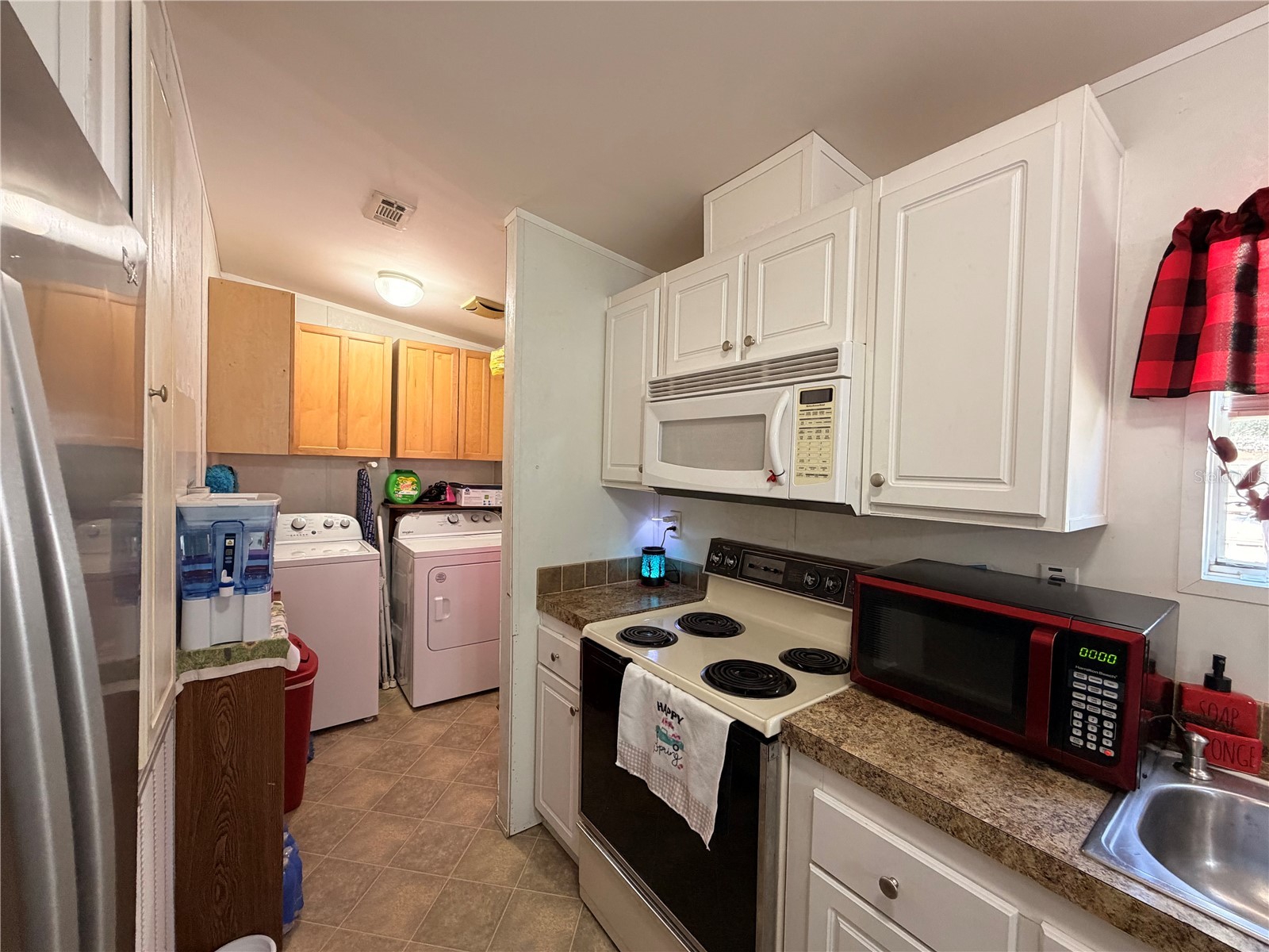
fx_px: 513
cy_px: 476
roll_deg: -1.0
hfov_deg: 102.1
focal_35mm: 14
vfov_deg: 85.7
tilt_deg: -2.0
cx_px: 634
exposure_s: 1/60
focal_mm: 2.22
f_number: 2.2
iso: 320
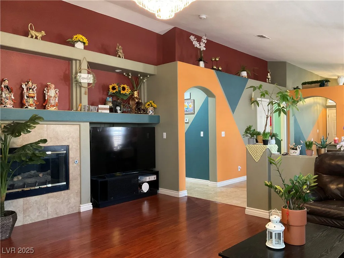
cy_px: 129
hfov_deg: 61.7
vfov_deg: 48.2
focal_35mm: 29
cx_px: 172
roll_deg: +0.6
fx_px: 288
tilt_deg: +0.3
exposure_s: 1/40
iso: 250
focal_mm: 3
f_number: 1.8
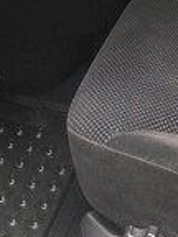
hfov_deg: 14.5
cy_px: -48
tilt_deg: -25.8
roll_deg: -0.4
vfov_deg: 18.6
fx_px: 686
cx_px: 183
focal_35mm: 100
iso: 200
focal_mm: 4.15
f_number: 2.2
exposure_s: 1/33
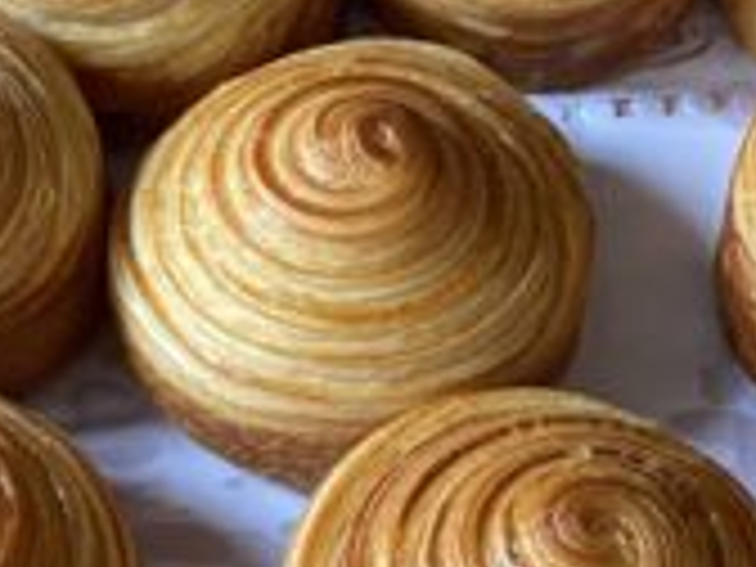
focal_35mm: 103
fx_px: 2249
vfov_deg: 14.2
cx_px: 610
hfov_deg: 18.9
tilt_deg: -60.2
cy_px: 522
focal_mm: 4.25
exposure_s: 1/60
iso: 320
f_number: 1.8
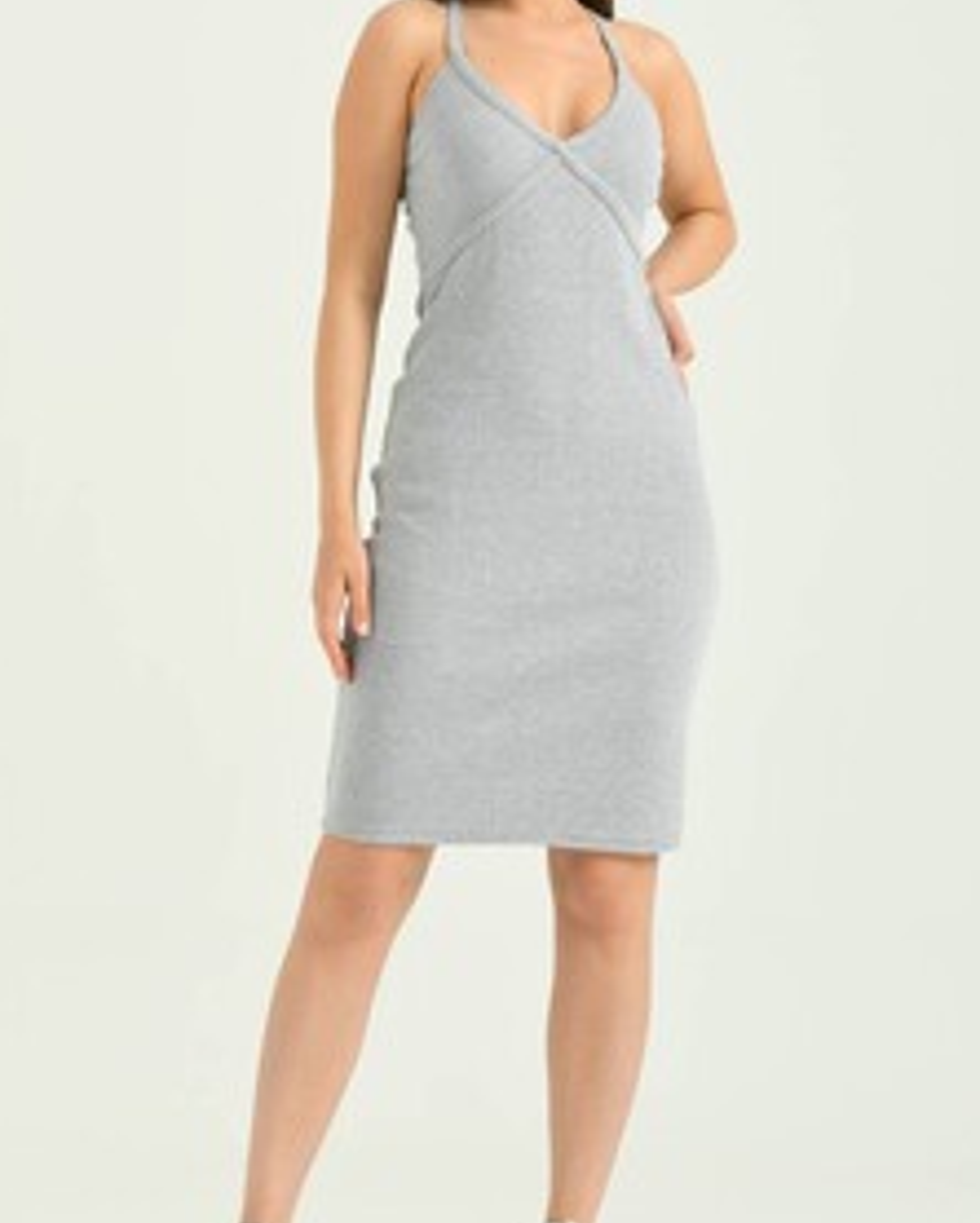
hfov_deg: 12.1
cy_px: 614
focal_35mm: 128
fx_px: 4636
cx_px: 556
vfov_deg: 15.0
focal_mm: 70
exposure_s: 1/160
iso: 100
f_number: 6.3
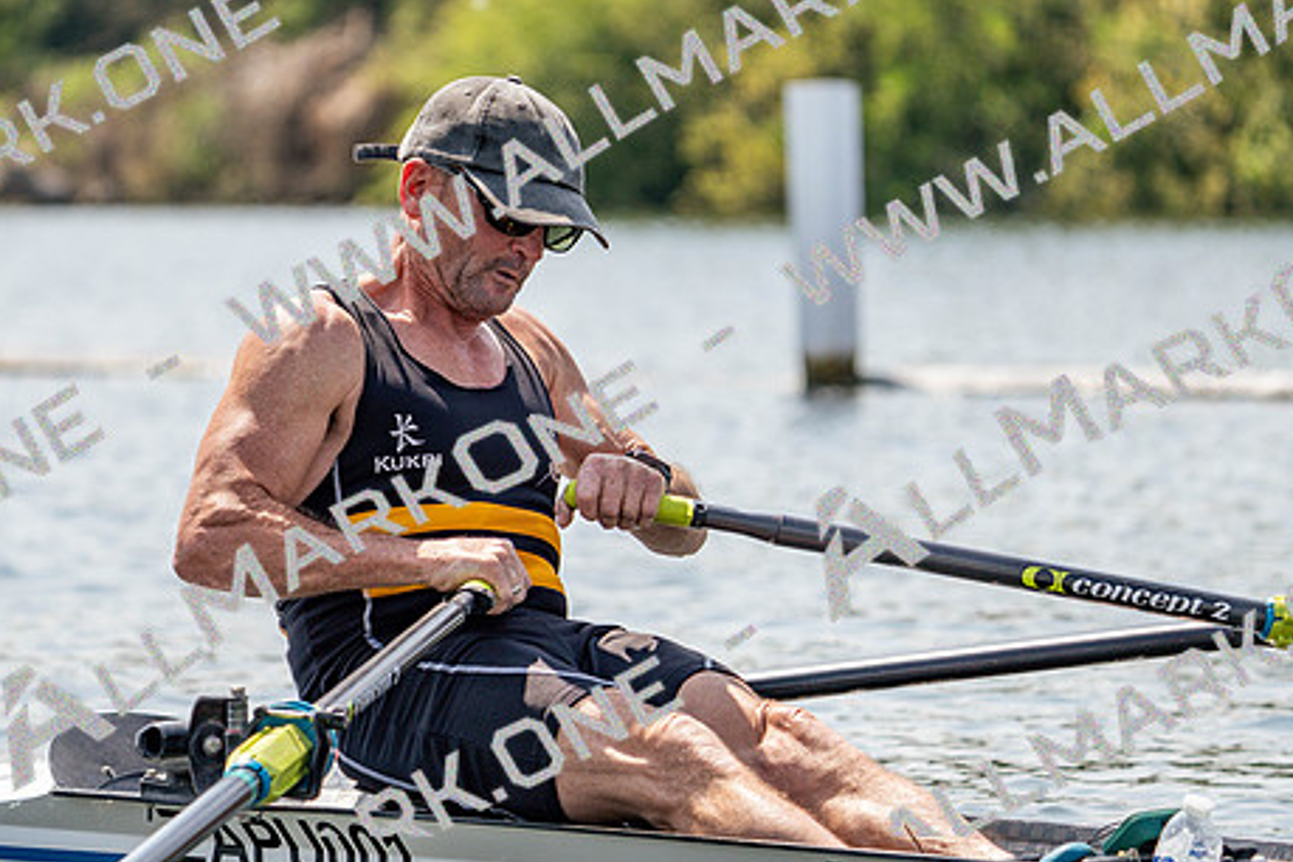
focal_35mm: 273
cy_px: 354
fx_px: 9804
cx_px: 575
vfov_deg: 5.0
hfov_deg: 7.5
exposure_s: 1/1600
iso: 250
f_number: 5.6
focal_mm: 216
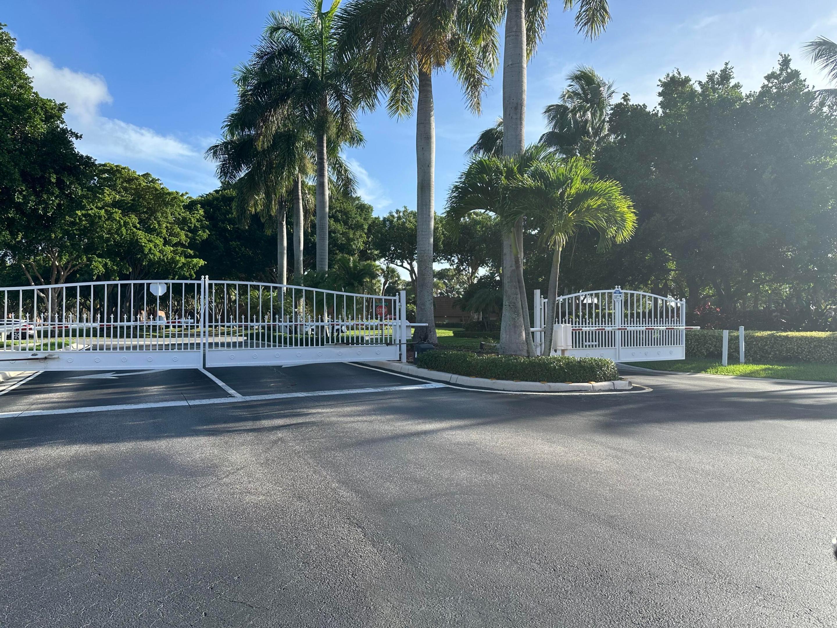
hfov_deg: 71.6
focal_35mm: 24
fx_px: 580
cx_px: 418
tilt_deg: -0.5
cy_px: 314
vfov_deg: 56.8
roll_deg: +0.5
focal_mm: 6.86
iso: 80
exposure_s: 1/2203
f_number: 1.78
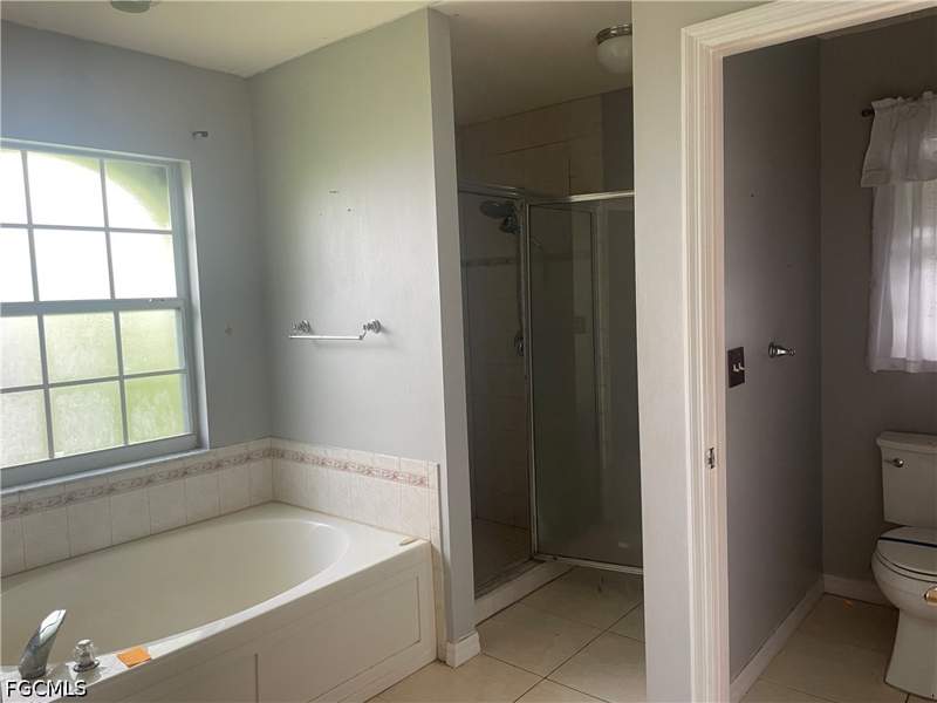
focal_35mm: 26
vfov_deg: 53.1
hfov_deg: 67.3
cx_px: 468
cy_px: 352
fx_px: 704
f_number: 1.6
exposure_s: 1/75
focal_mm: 4.2
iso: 125
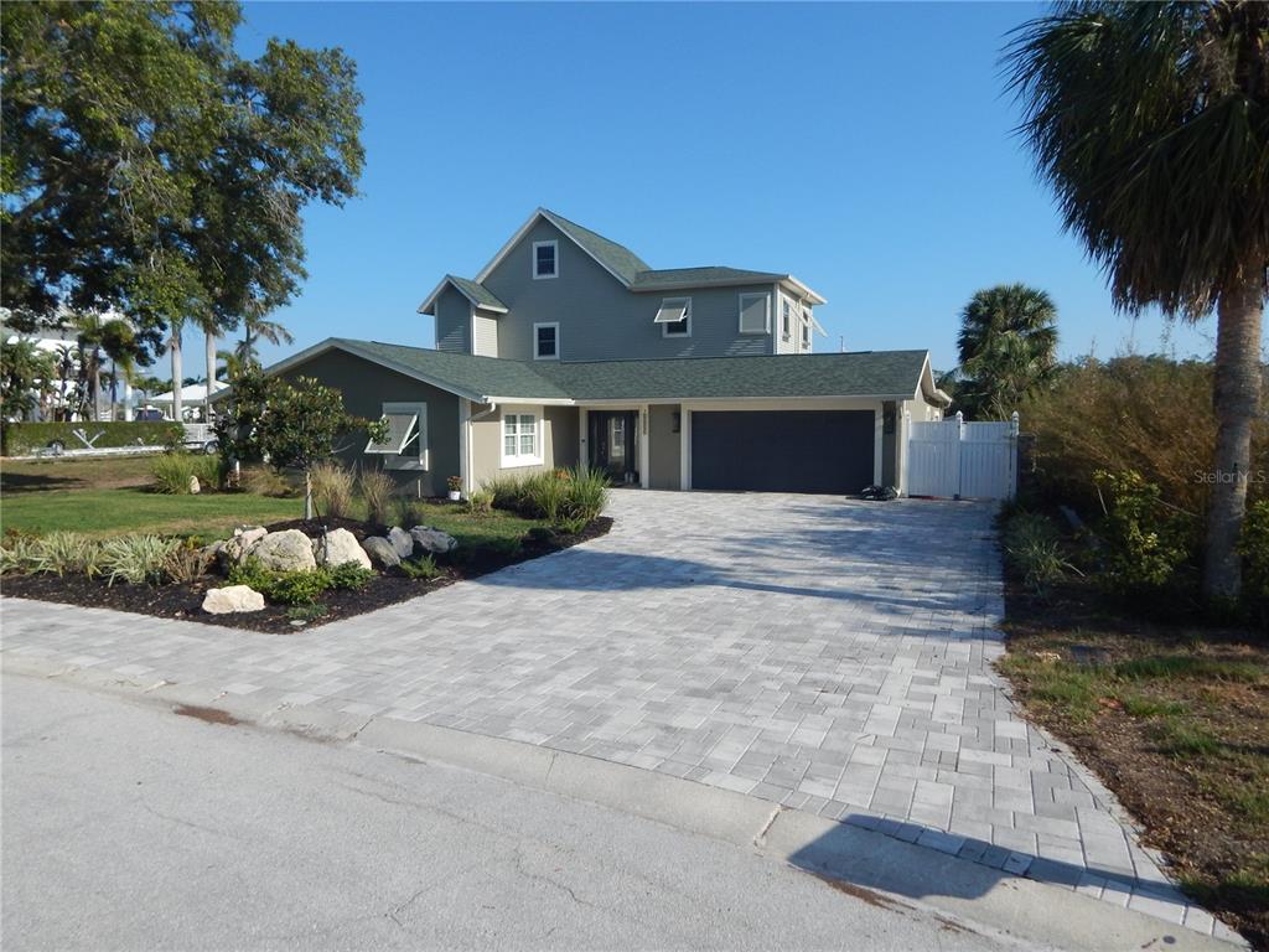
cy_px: 476
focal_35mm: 22
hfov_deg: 76.4
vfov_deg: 61.1
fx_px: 807
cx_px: 634
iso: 125
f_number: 6
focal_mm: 4
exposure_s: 1/640
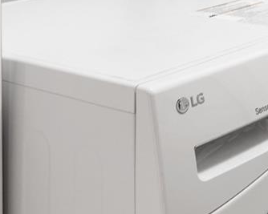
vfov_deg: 17.2
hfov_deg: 20.5
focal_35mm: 81
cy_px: -101
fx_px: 642
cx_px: 390
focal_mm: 18
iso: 400
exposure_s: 1/1.25
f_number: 8
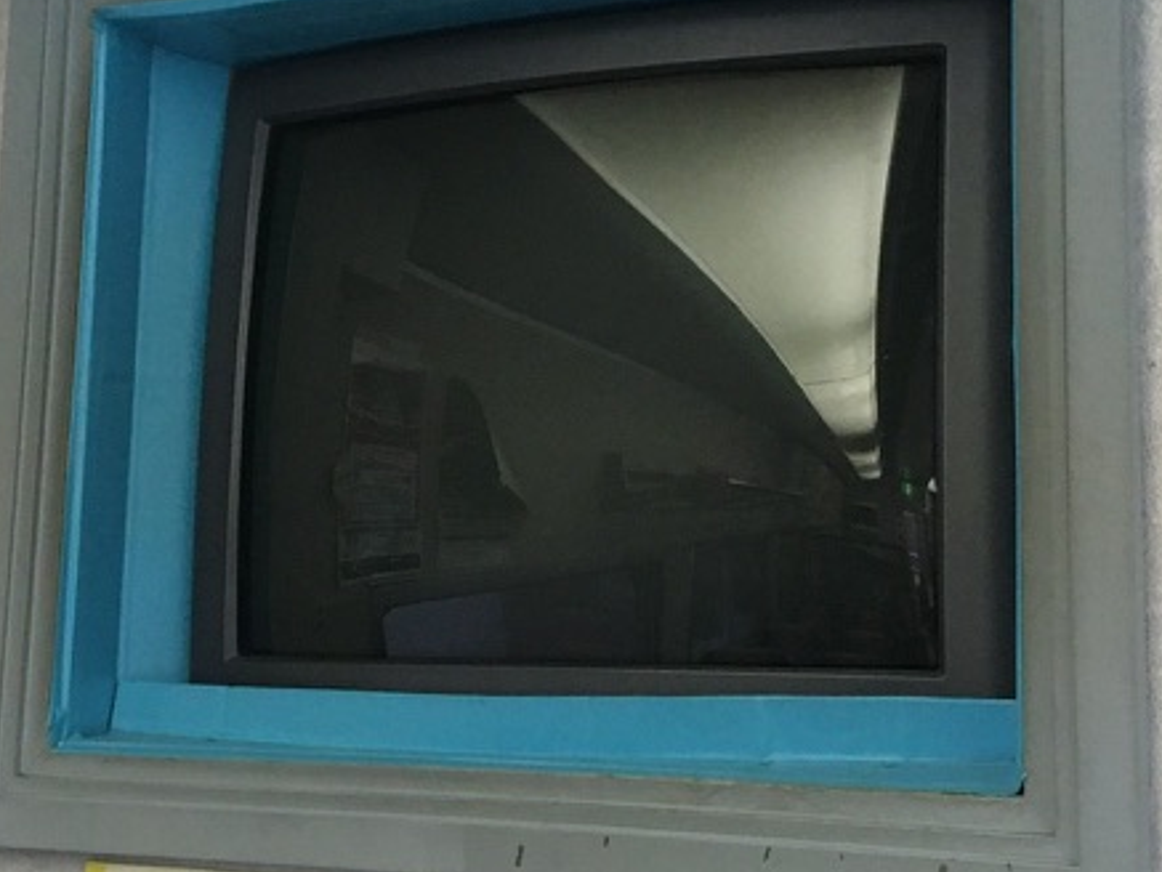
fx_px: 2283
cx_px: 569
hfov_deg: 28.6
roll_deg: -1.3
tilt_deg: +7.7
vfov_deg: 21.6
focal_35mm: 68
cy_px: 298
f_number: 2.2
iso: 200
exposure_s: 1/24
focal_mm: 4.15
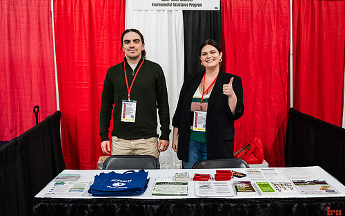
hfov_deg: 46.2
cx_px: 184
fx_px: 404
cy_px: 111
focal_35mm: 43
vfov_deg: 29.8
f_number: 4
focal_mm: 34.5
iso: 4000
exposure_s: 1/200
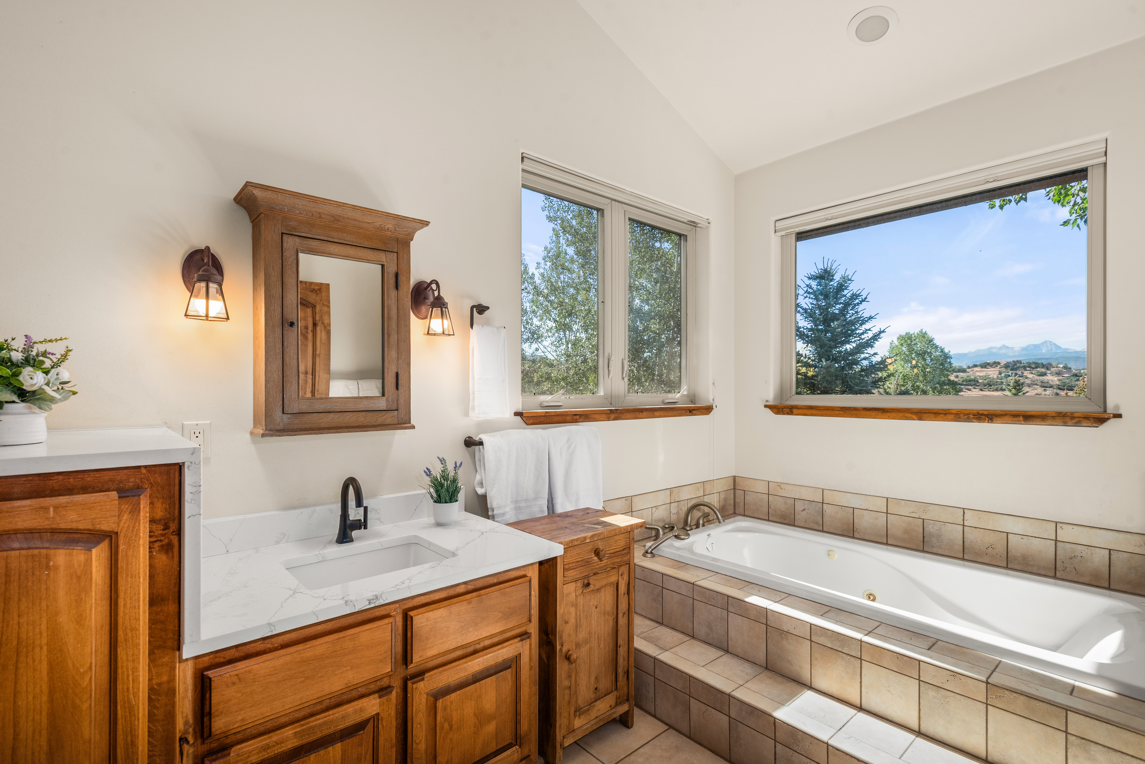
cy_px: 382
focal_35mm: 17
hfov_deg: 93.3
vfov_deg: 70.5
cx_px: 572
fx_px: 541
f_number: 9
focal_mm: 17
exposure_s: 1/50
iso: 400
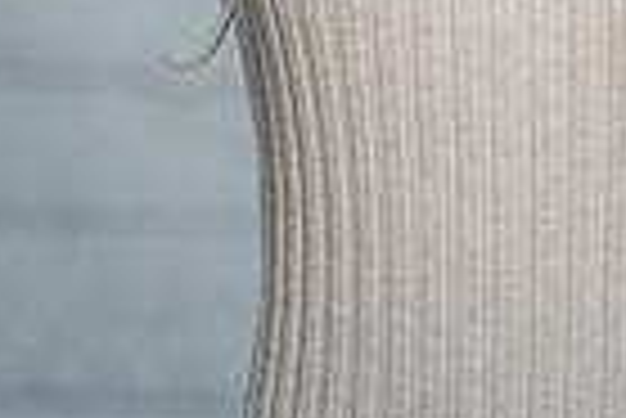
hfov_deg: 7.2
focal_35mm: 283
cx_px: 585
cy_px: -411
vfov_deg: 4.8
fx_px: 4926
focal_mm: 68
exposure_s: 1/500
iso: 400
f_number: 2.8
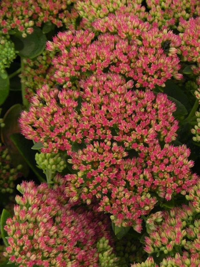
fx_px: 2242
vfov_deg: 6.8
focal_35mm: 291
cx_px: 100
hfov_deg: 5.1
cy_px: 134
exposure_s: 1/400
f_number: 5.6
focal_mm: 51.8
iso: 160
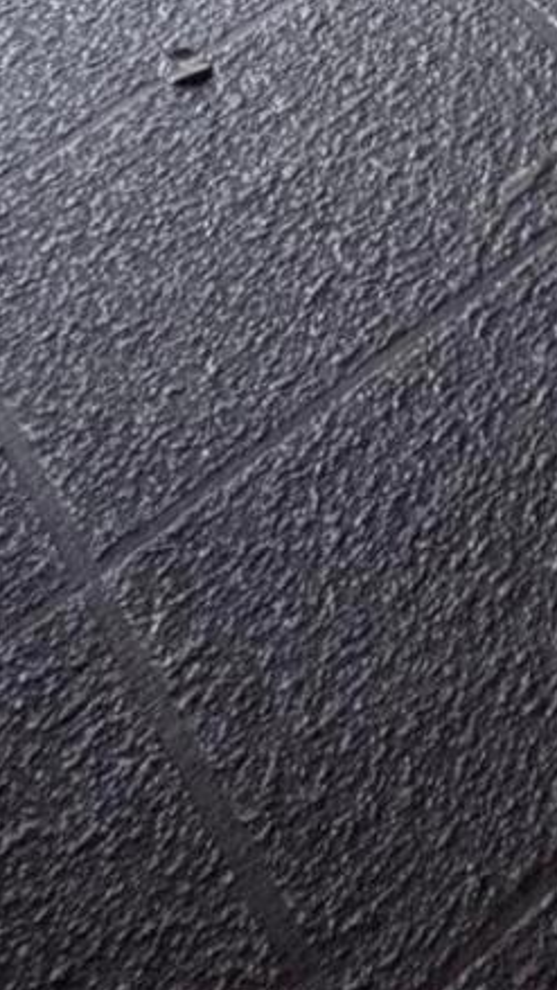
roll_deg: +8.2
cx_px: 1403
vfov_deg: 14.3
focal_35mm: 100
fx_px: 2625
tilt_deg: -10.6
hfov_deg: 10.3
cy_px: -1398
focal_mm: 2.22
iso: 250
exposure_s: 1/121
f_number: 2.2
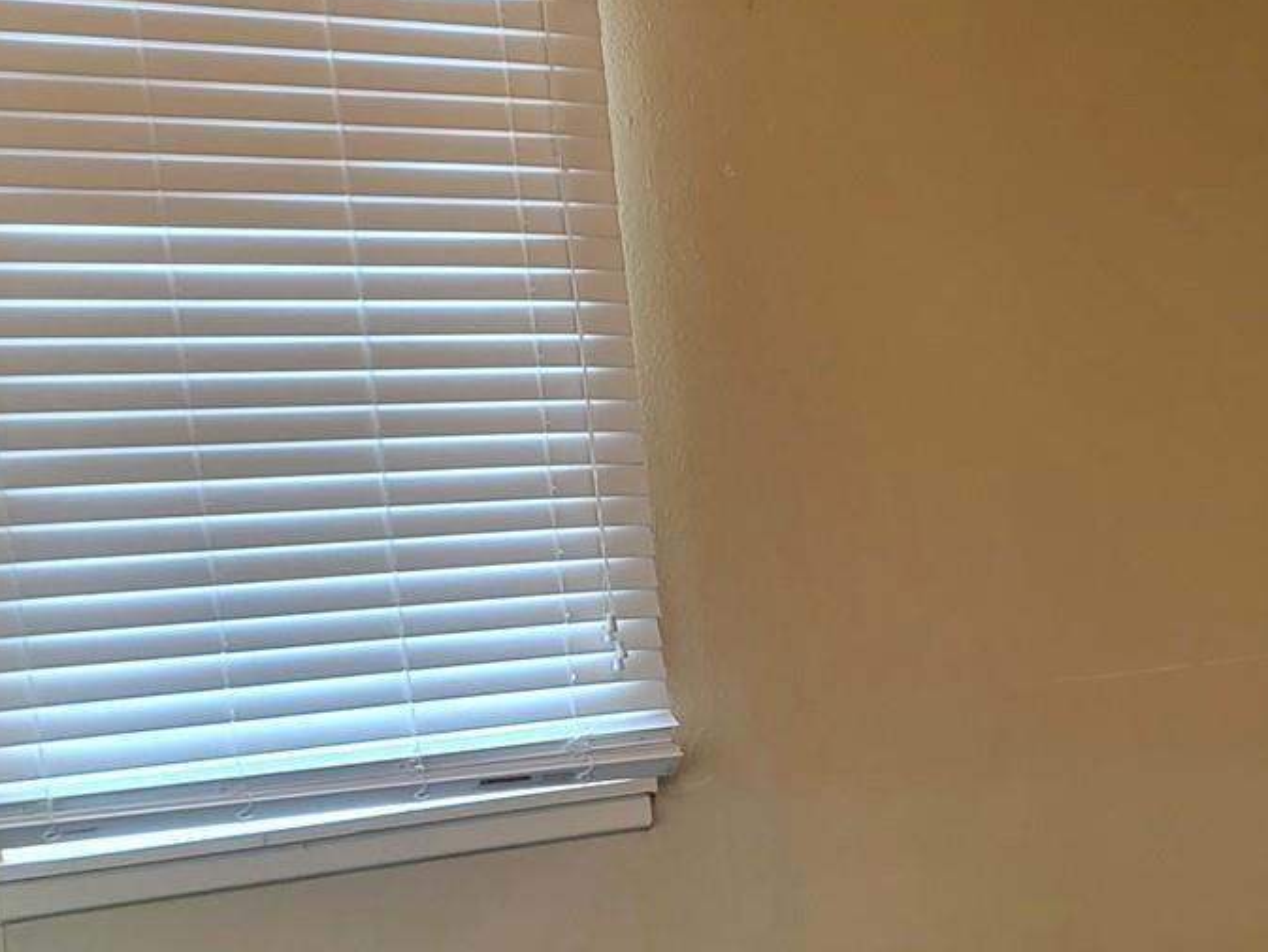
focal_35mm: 73
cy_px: 863
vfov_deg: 19.8
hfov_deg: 24.2
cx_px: 1530
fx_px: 2675
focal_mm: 6.7
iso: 400
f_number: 1.8
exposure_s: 1/40
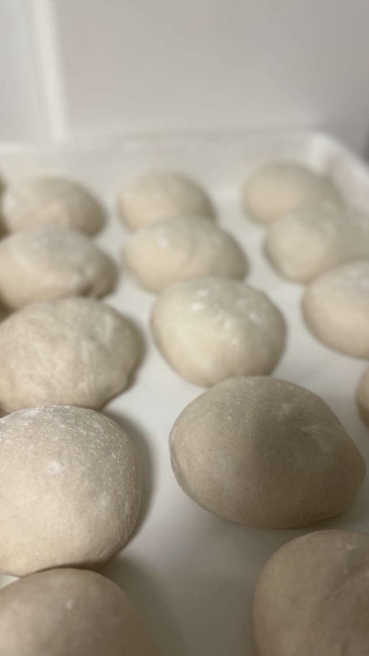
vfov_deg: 66.1
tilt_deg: -39.0
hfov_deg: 40.1
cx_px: 205
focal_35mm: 29
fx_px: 504
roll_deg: -4.0
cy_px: 329
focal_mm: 5.7
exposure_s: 1/53
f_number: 1.5
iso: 200
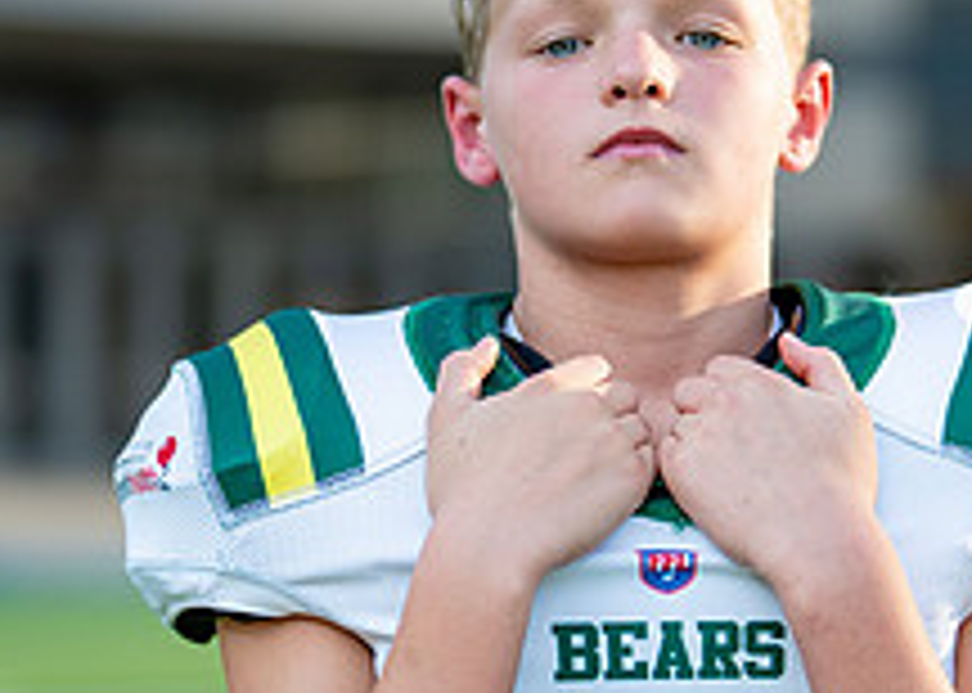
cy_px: 411
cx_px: 723
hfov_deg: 11.6
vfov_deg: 8.3
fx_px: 4773
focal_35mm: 173
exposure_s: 1/2500
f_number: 1.2
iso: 100
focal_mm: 50
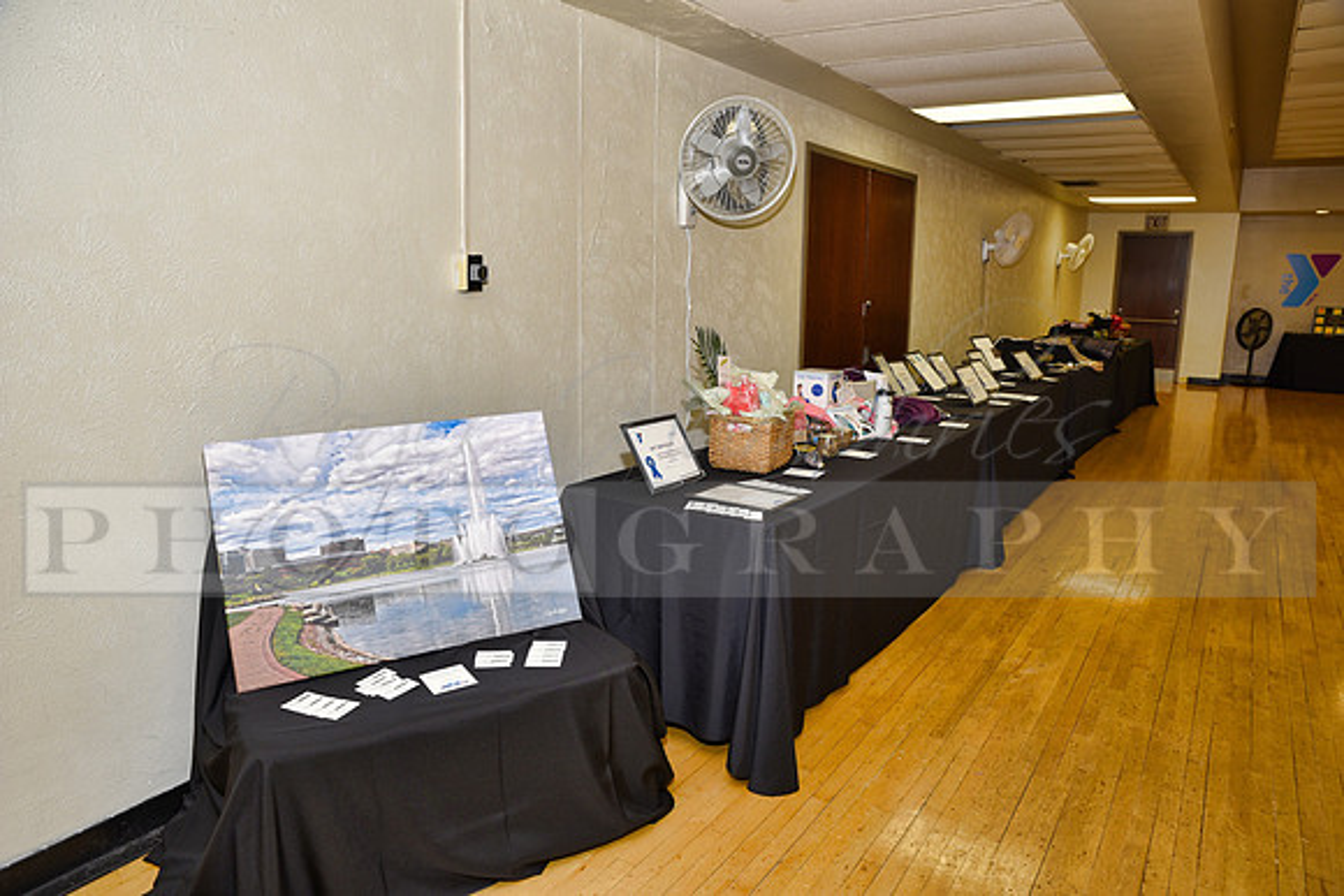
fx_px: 896
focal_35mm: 24
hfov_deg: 73.7
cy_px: 448
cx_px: 672
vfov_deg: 53.2
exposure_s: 1/60
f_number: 5
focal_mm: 24
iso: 200
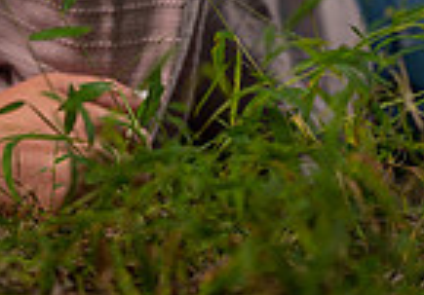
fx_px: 5016
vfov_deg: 3.3
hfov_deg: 4.8
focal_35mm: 420
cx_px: 168
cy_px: -376
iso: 80
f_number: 1.8
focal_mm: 85
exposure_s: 1/320
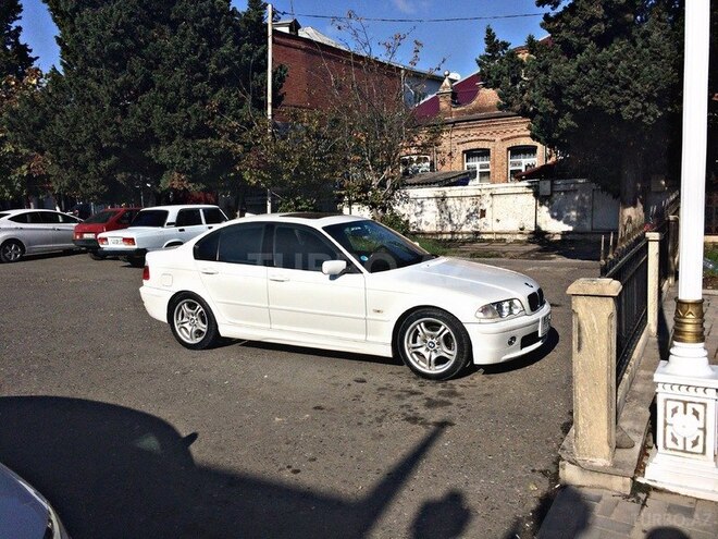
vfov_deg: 48.2
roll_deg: +1.3
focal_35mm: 29
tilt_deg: -8.6
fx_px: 602
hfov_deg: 61.7
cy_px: 270
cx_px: 359
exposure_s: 1/3731
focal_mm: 4.15
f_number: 2.2
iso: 32
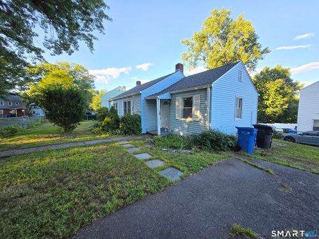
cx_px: 160
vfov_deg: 89.9
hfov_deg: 106.2
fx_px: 120
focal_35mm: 13
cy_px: 120
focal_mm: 1.7
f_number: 2.2
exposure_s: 1/163
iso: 25
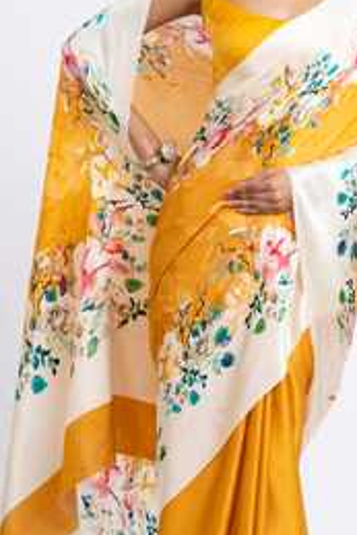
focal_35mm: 172
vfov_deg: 11.9
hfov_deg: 8.0
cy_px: 292
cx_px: 260
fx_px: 2555
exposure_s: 1/160
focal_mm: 85
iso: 200
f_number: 13
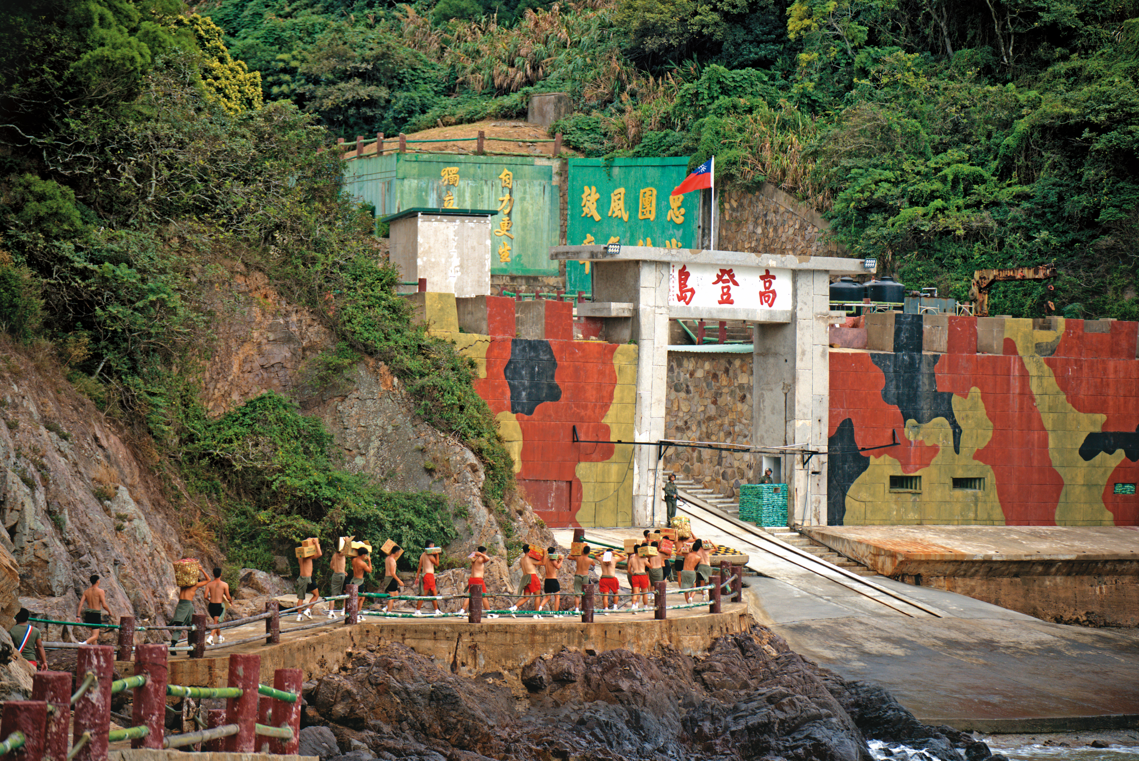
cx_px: 570
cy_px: 380
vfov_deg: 11.7
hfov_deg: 17.5
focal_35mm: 117
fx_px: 3704
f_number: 2.8
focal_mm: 117
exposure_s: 1/800
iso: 200
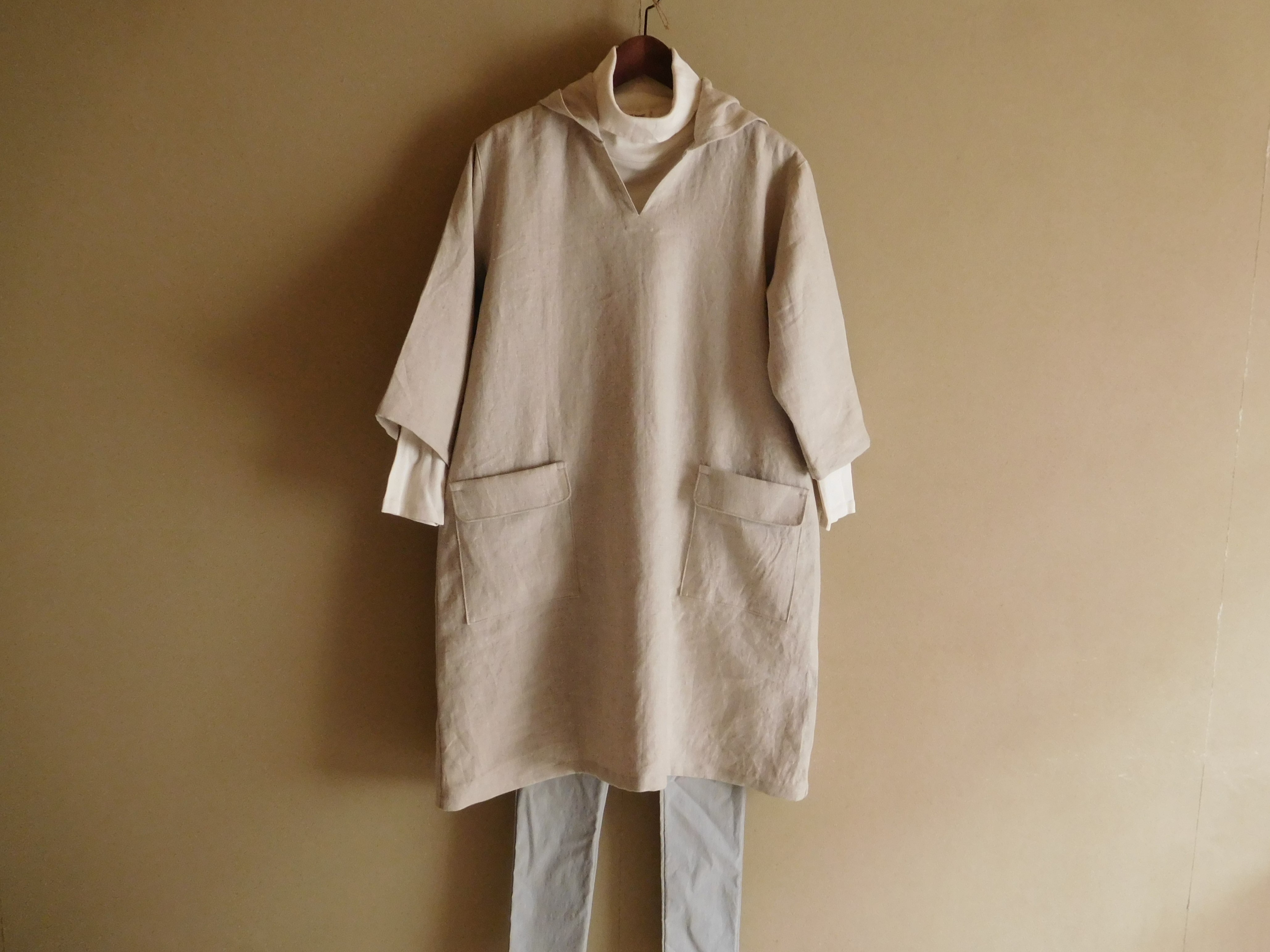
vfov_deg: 54.9
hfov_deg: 69.4
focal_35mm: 25
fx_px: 917
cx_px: 635
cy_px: 476
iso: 400
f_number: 3.4
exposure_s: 1/25
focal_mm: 4.5
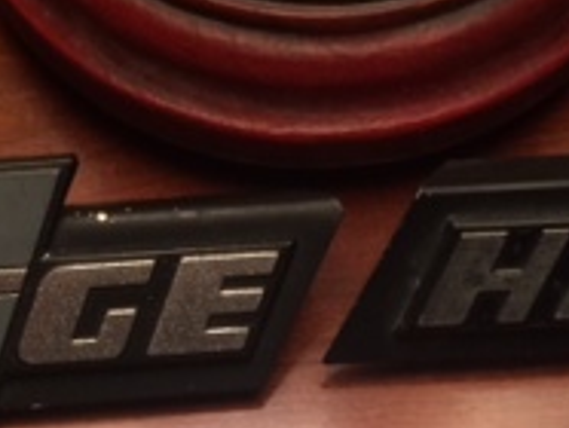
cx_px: 318
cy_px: 651
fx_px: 1695
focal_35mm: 103
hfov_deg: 19.0
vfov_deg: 13.5
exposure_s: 1/30
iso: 64
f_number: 2.2
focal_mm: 4.12
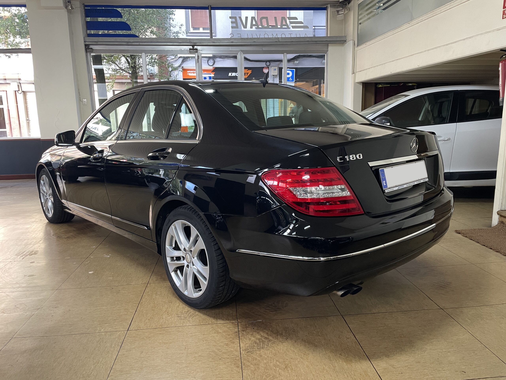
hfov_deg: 67.3
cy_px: 190
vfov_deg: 53.1
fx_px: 380
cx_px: 253
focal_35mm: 26
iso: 200
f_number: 1.6
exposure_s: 1/50
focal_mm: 4.2
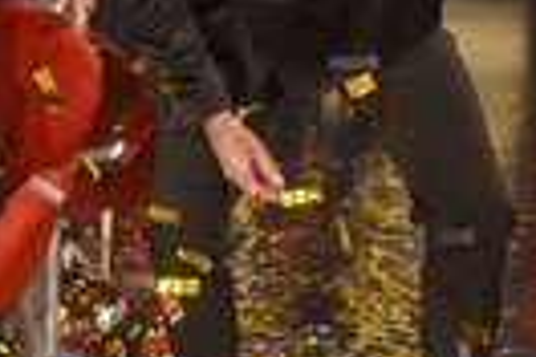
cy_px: -81
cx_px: -149
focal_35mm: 115
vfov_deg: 11.7
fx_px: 1712
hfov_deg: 16.8
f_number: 5
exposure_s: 1/200
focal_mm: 24
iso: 3200
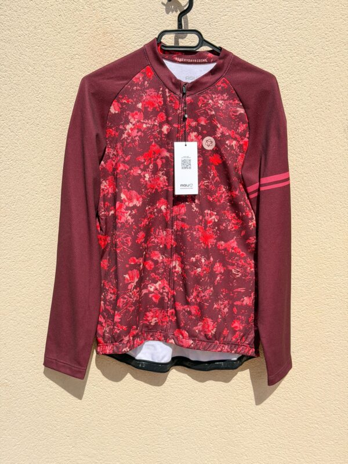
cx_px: 174
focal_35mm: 48
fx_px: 643
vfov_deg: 39.7
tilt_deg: -13.7
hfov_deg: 30.3
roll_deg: +0.0
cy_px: 232
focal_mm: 6.76
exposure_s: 1/3534
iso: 100
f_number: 1.78
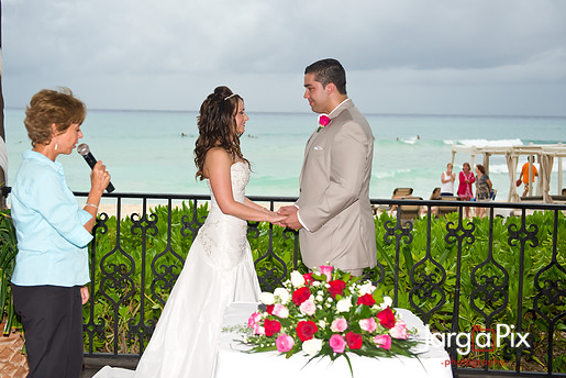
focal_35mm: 54
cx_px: 249
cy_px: 170
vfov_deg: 25.1
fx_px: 849
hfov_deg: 36.8
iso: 1600
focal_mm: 48
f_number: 3.5
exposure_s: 1/3200
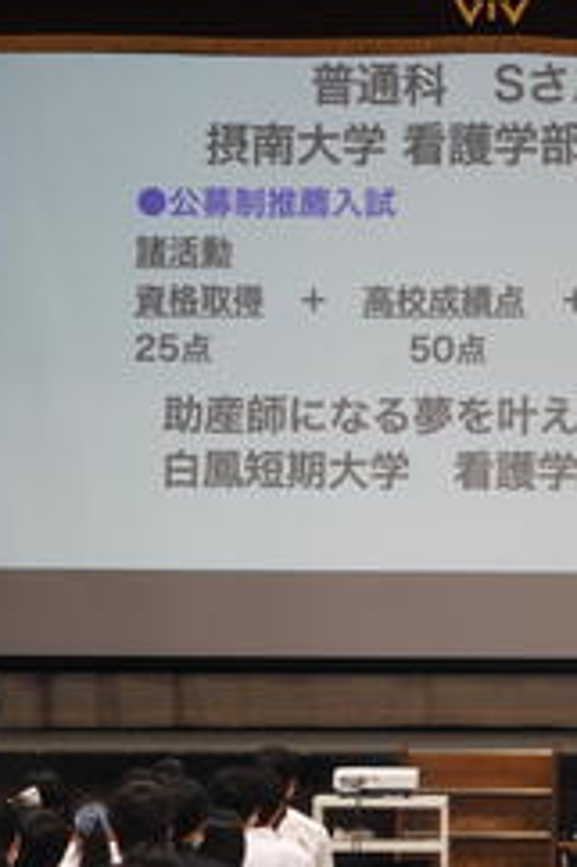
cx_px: 552
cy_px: 519
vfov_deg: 8.9
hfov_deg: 5.9
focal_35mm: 232
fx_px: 5585
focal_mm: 24.2
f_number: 5
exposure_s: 1/30
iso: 400
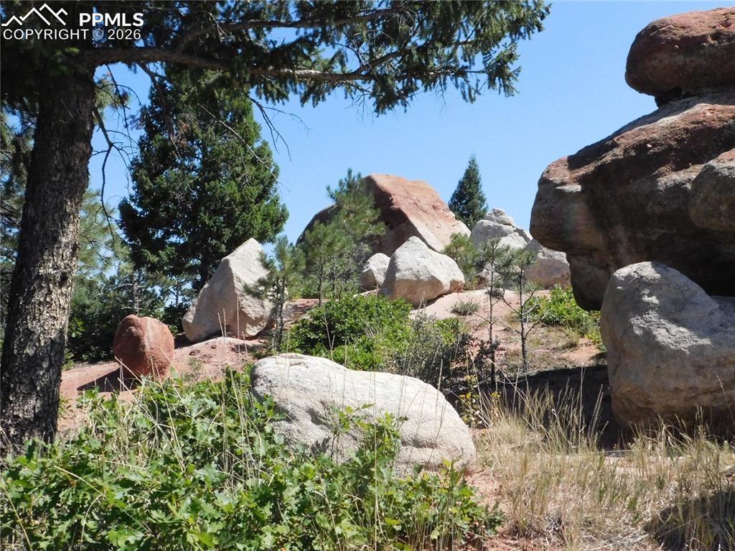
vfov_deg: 39.6
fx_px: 764
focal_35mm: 36
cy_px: 276
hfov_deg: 51.4
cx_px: 368
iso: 800
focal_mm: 6.3
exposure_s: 1/1500
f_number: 7
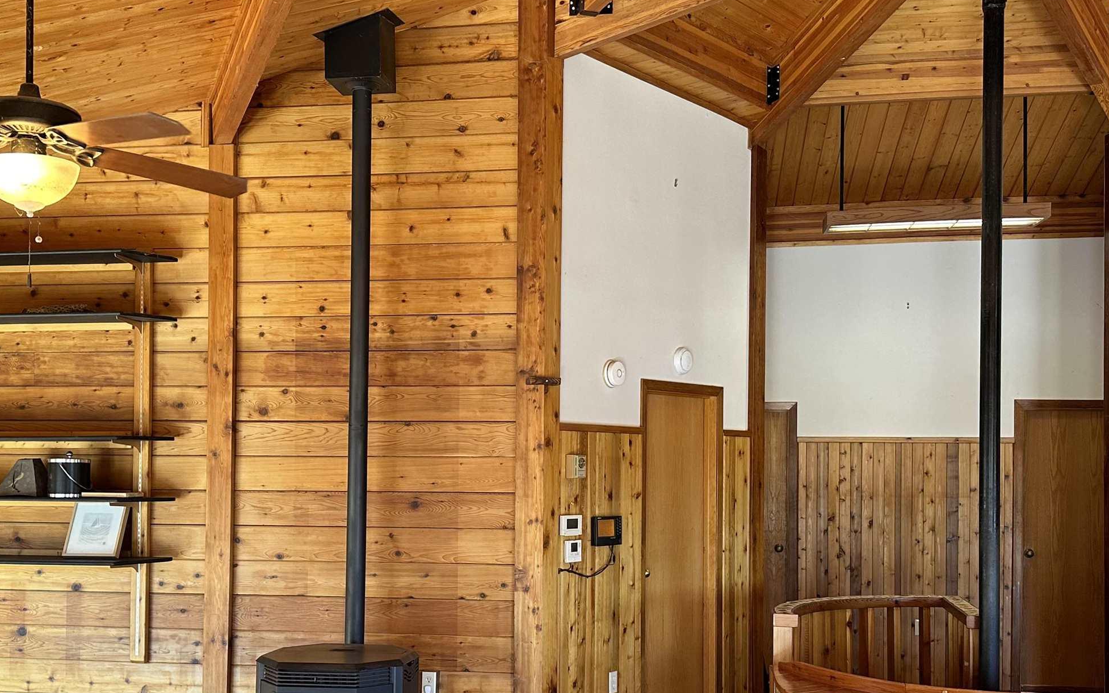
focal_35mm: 40
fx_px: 1209
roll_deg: -0.5
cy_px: 455
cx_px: 523
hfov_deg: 49.3
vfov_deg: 31.8
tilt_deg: +0.7
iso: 160
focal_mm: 6.86
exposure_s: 1/121
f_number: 1.78
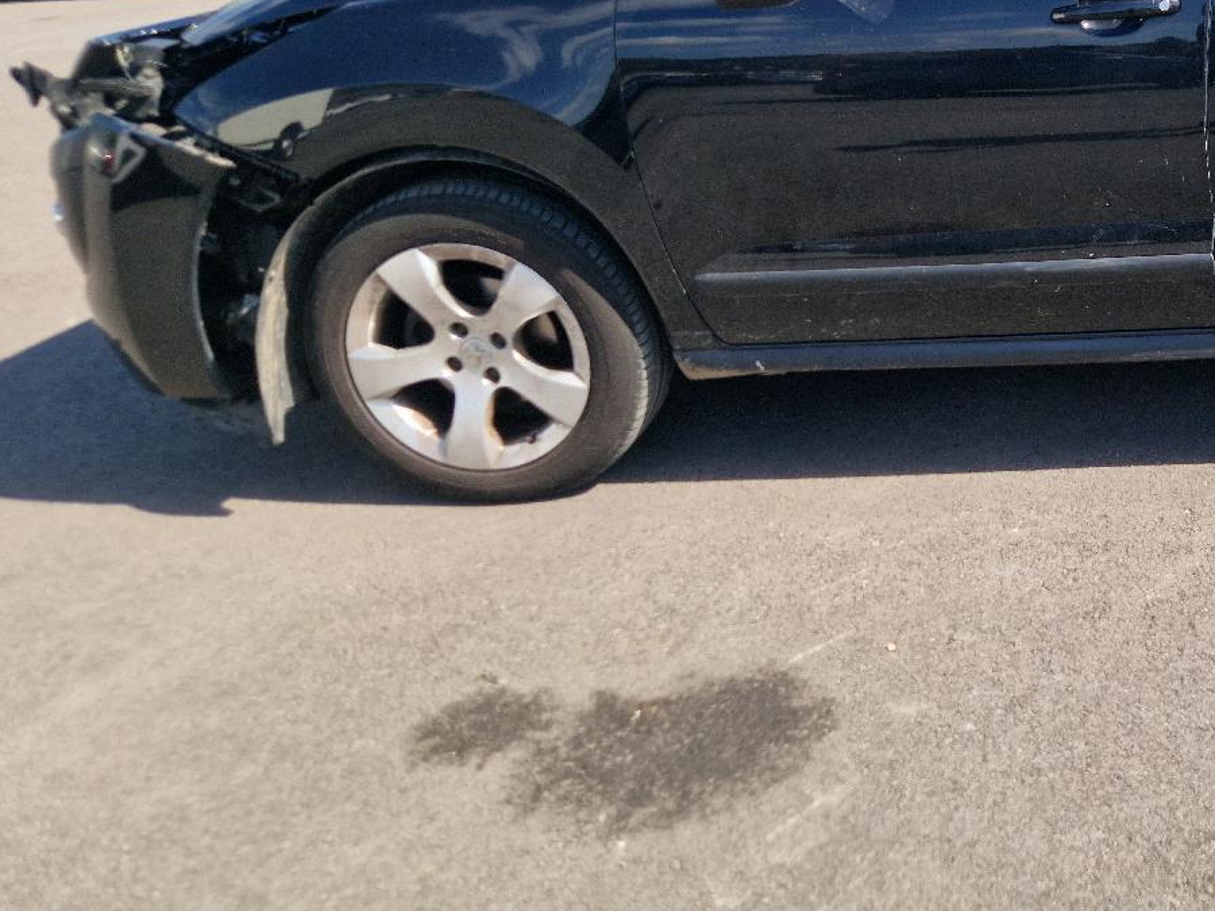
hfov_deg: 37.7
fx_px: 1615
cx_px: 1152
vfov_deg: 31.0
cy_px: 233
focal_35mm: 46
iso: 50
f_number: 1.8
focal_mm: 5.4
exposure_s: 1/769
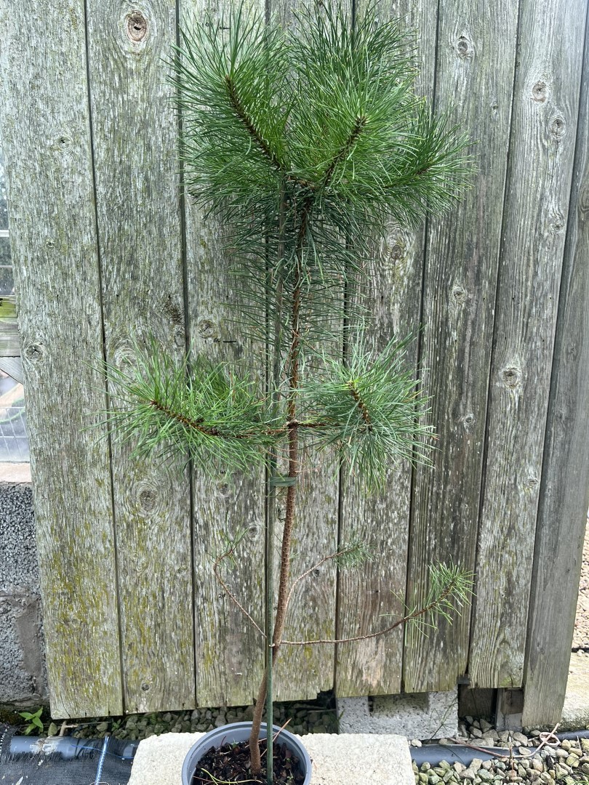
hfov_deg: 53.1
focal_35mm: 26
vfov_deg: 67.3
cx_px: 294
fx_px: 590
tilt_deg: -11.2
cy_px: 392
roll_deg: -1.7
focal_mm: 5.1
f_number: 1.6
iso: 50
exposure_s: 1/404
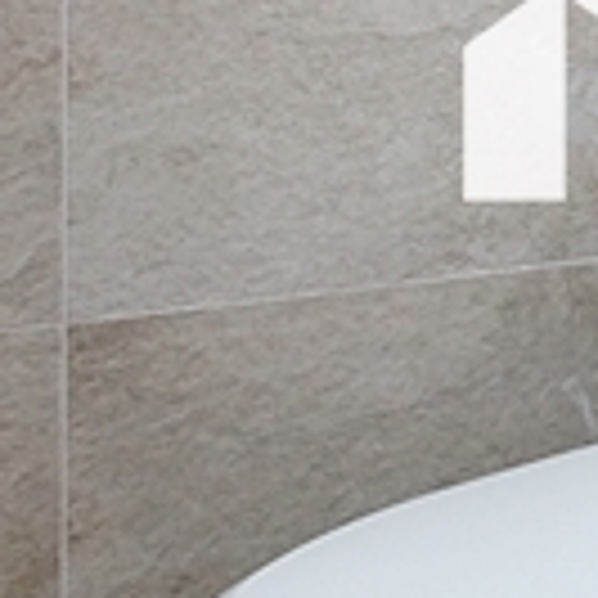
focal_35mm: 85
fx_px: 1653
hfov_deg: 17.4
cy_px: 72
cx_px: 1016
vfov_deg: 20.1
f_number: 9
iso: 800
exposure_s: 1/13
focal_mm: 11
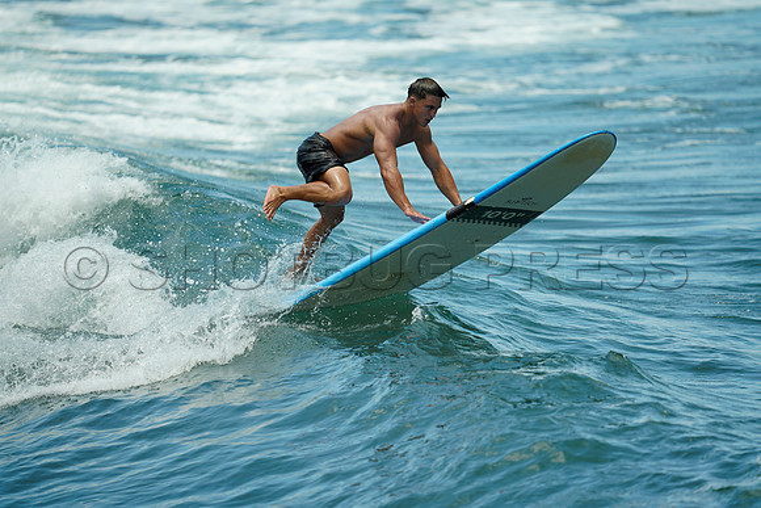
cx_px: 380
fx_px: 8457
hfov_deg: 5.2
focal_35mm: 400
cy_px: 254
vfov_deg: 3.4
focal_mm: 400
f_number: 2.8
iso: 200
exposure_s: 1/1250
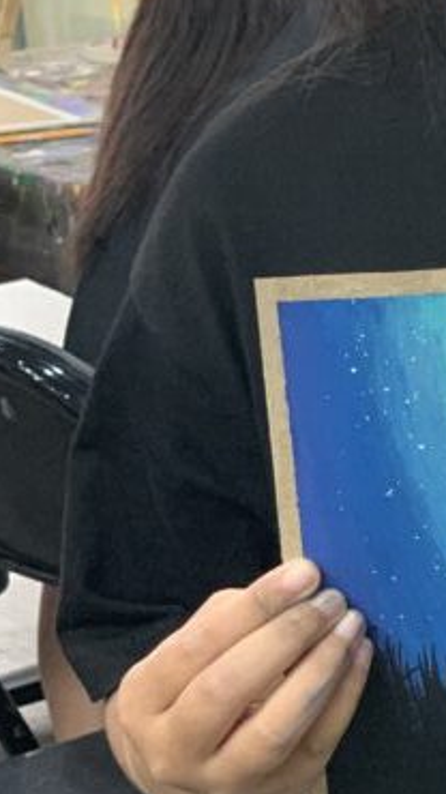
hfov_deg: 7.8
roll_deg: +0.4
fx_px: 3218
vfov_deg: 14.0
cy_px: 262
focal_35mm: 153
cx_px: 693
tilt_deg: -12.5
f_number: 2.4
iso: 160
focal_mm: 6
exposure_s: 1/48
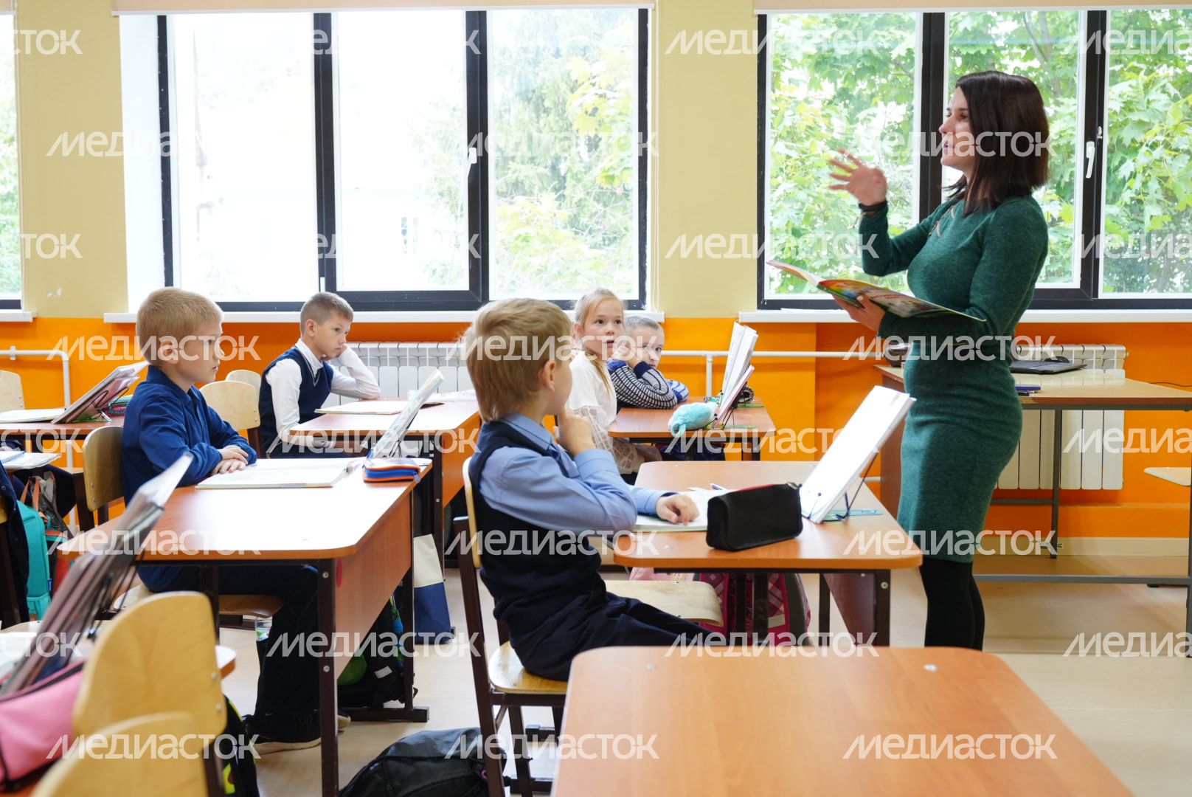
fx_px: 1325
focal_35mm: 40
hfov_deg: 48.4
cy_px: 398
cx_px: 596
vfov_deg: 33.5
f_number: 5
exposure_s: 1/125
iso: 1600
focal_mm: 40
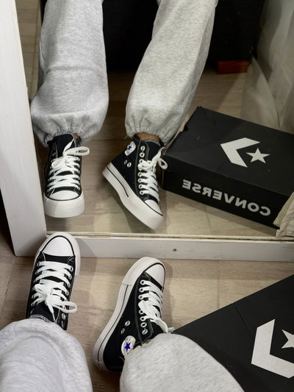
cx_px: 147
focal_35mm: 48
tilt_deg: -56.3
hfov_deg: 30.3
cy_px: 196
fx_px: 543
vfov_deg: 39.6
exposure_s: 1/50
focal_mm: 6.76
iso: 80
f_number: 1.78
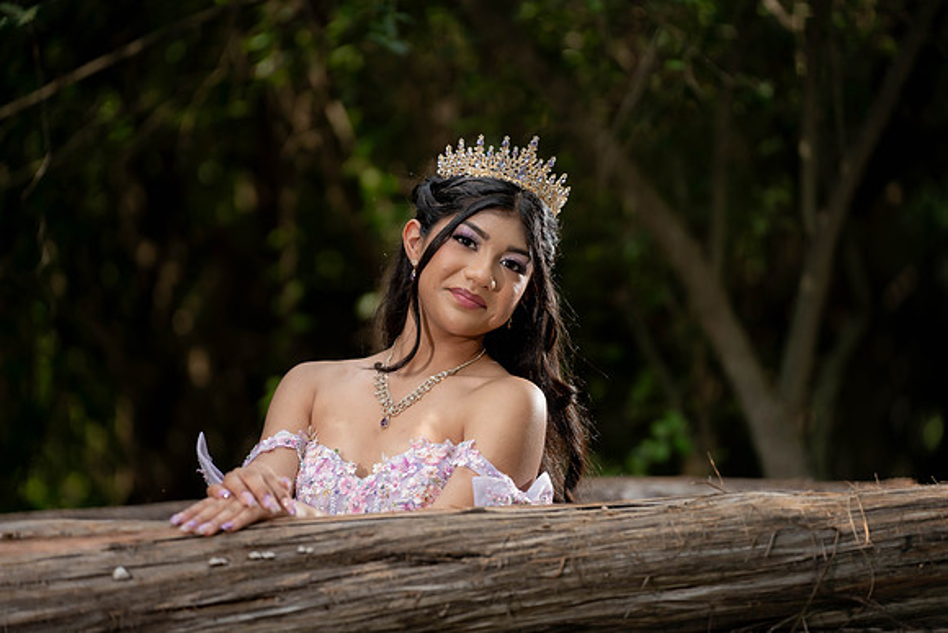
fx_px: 3951
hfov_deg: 13.7
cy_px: 316
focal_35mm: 150
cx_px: 474
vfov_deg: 9.2
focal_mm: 150
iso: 200
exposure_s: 1/640
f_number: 2.8
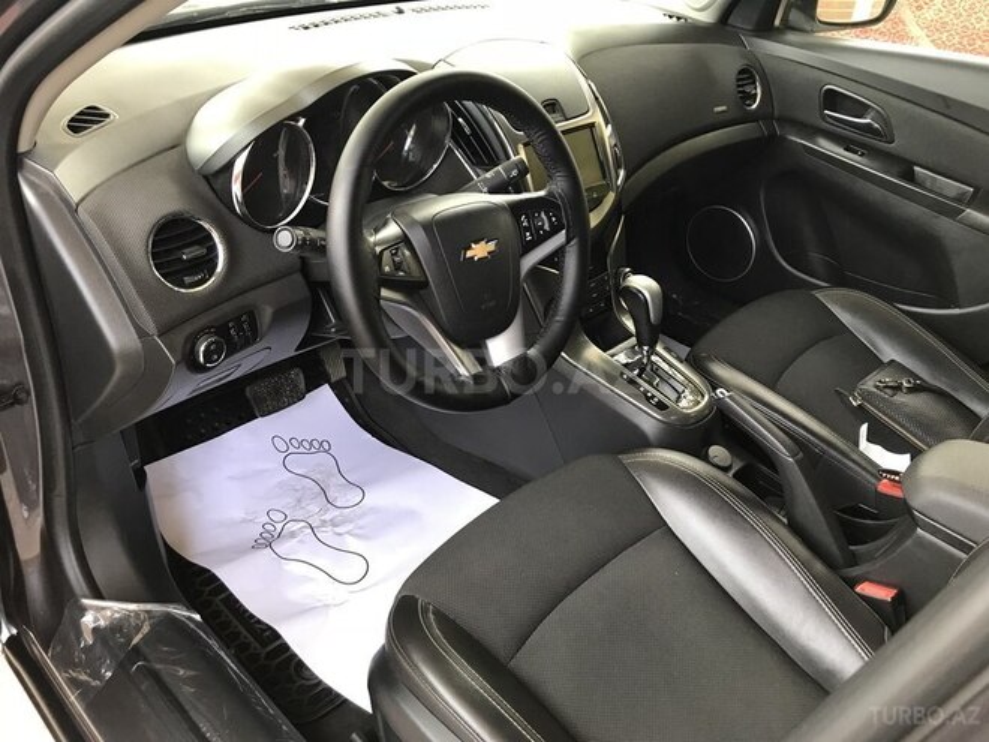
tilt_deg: -32.7
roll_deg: -3.7
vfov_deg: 49.7
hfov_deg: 63.4
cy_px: 371
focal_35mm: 28
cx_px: 494
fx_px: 800
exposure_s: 1/33
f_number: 1.8
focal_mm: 3.99
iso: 25
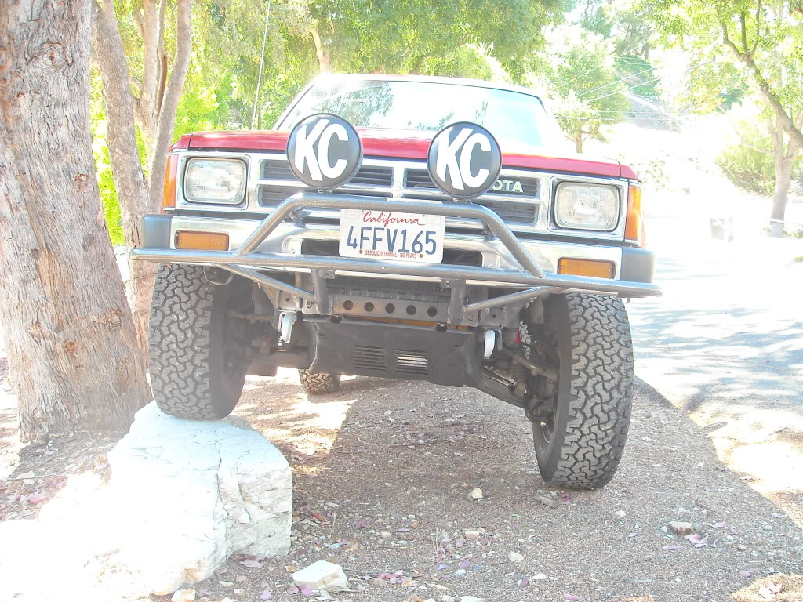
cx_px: 402
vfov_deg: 40.7
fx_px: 812
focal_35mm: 35
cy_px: 301
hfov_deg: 52.6
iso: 118
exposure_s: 1/52
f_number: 2.8
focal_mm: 5.7
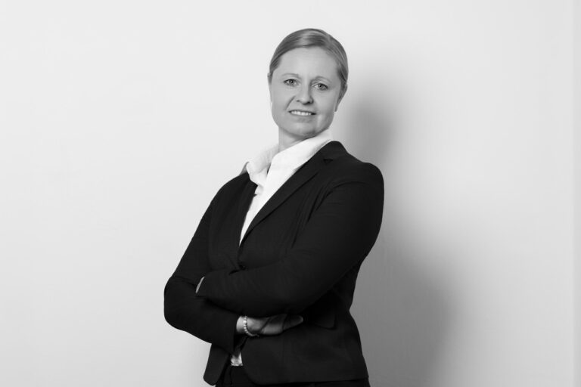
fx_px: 1694
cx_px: 290
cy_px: 194
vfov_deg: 13.0
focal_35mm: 105
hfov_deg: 19.5
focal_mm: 105
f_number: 2.8
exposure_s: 1/160
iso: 100
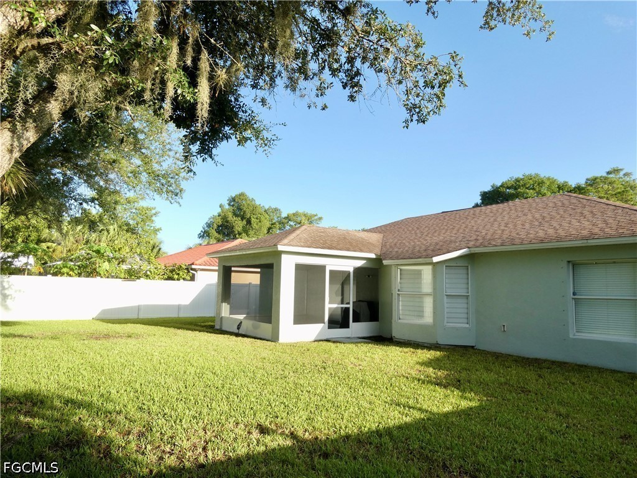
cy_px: 239
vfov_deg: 56.8
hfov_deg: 71.6
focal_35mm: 24
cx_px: 318
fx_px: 442
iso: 80
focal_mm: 4.3
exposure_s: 1/400
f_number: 3.3
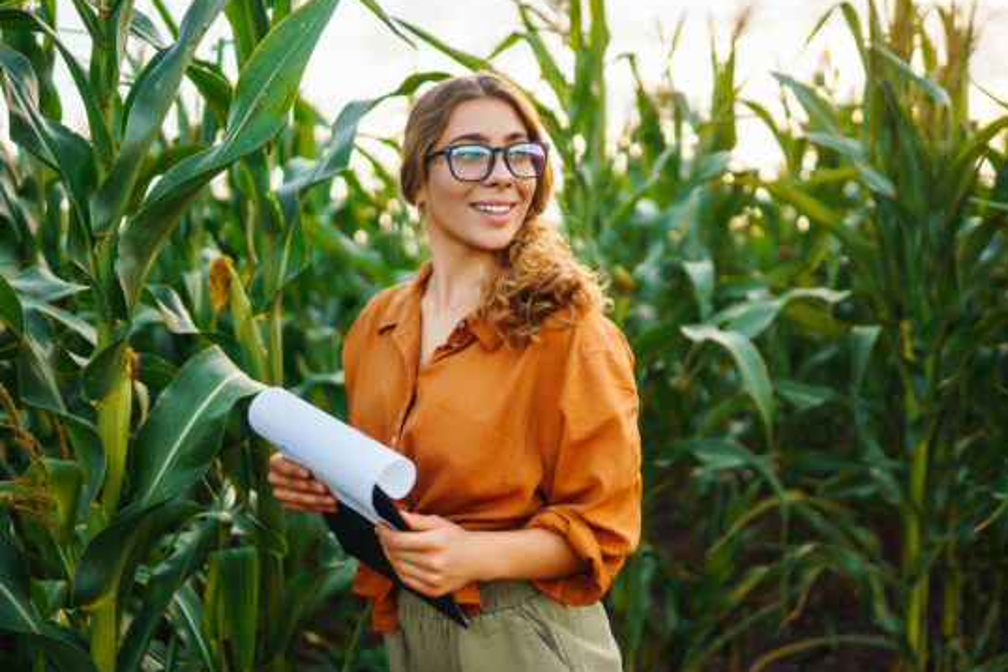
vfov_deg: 34.2
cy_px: 335
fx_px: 1092
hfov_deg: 49.5
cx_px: 502
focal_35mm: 39
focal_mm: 35
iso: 250
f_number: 1.4
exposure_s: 1/3200
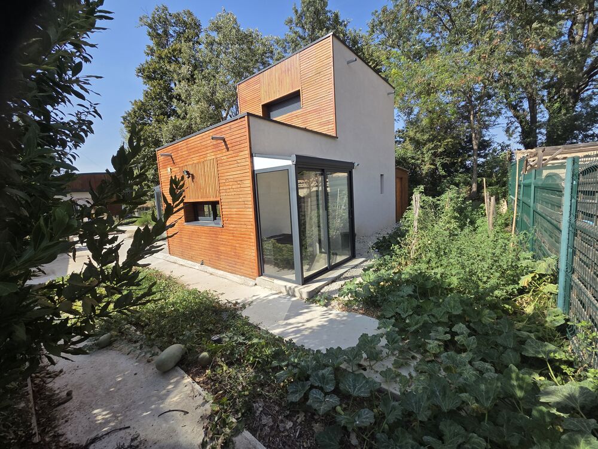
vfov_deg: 89.9
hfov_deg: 106.2
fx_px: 225
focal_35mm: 13
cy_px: 224
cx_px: 299
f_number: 2.2
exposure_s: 1/1232
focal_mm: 2.2
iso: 50
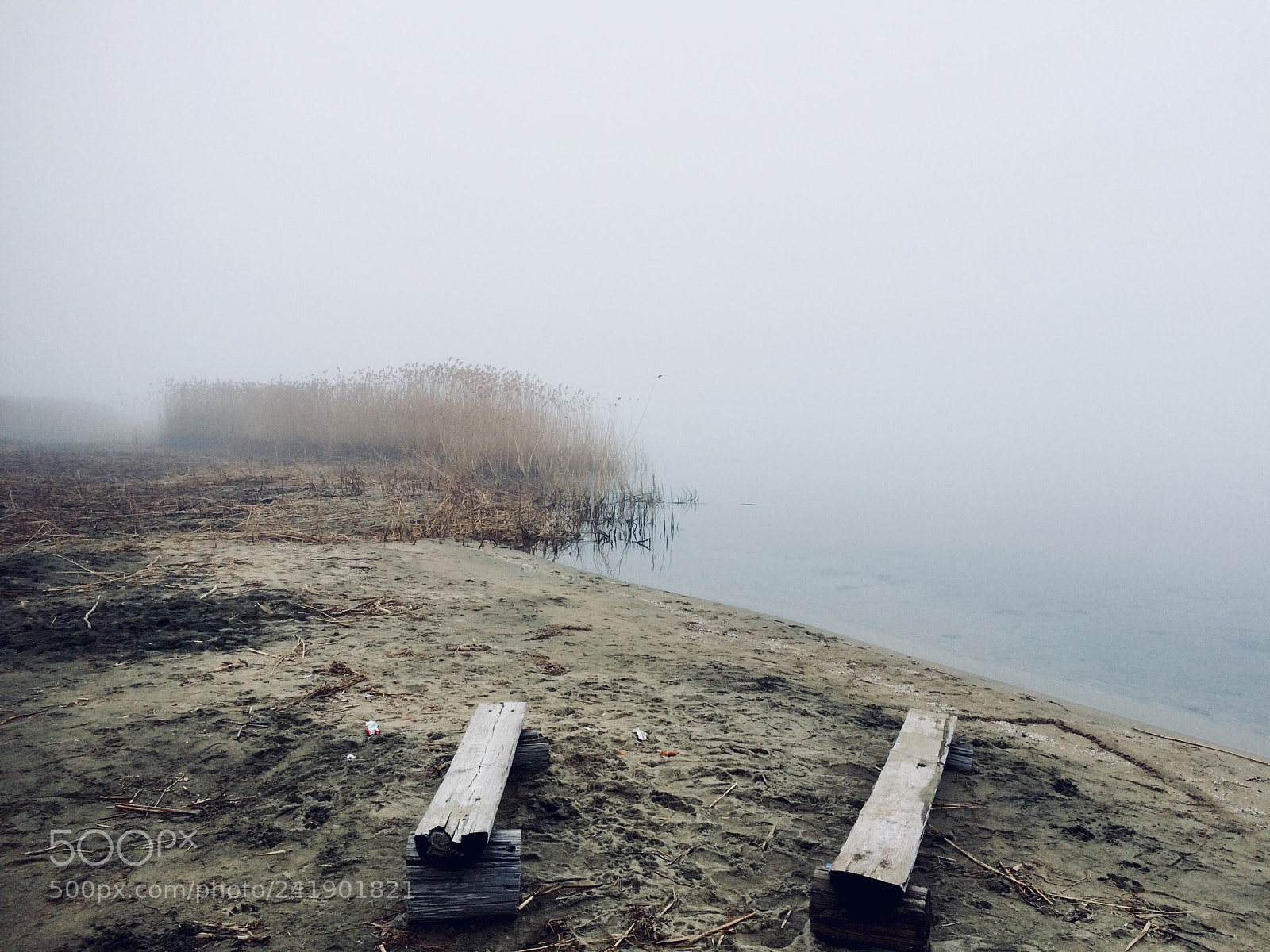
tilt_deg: -3.5
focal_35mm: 29
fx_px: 1064
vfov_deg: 48.2
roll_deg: +0.5
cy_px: 476
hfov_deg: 61.7
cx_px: 635
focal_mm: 4.15
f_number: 2.2
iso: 32
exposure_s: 1/631
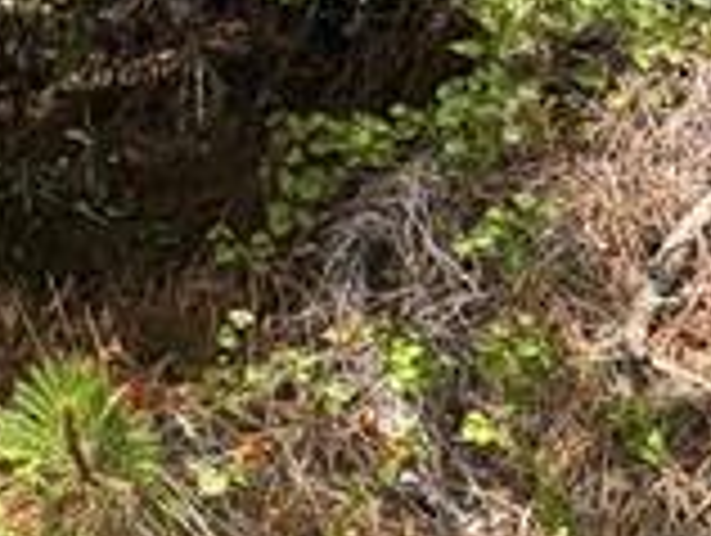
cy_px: -162
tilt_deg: -0.6
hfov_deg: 9.9
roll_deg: +2.0
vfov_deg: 8.7
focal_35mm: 168
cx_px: -1152
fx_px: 3456
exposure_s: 1/1064
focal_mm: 5.96
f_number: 1.6
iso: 50
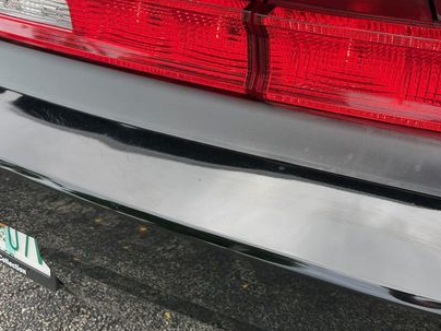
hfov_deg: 48.0
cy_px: 103
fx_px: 484
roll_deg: +1.0
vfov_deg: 37.2
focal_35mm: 38
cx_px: 300
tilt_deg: -29.3
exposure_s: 1/501
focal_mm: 6.76
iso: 100
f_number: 1.78
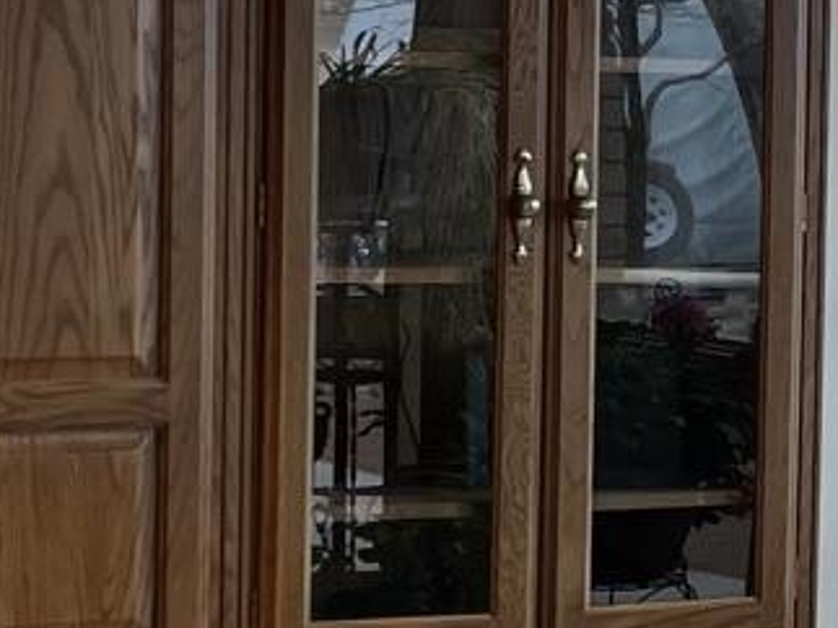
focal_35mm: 165
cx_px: 1624
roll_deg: -2.0
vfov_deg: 9.0
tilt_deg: -2.4
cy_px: 319
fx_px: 3993
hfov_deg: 11.0
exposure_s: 1/590
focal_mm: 4.2
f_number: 1.6
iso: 32
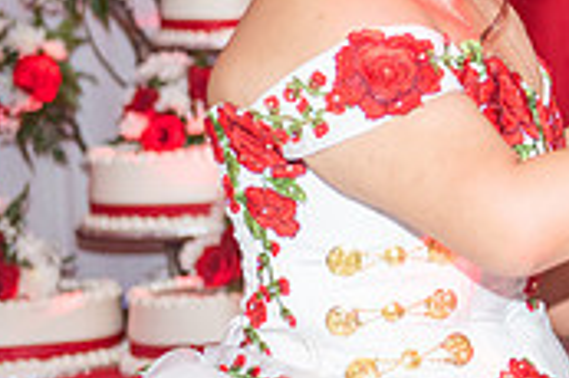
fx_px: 3284
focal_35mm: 208
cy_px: 77
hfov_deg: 9.5
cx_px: 931
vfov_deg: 6.6
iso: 800
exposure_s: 1/160
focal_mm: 62
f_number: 3.2
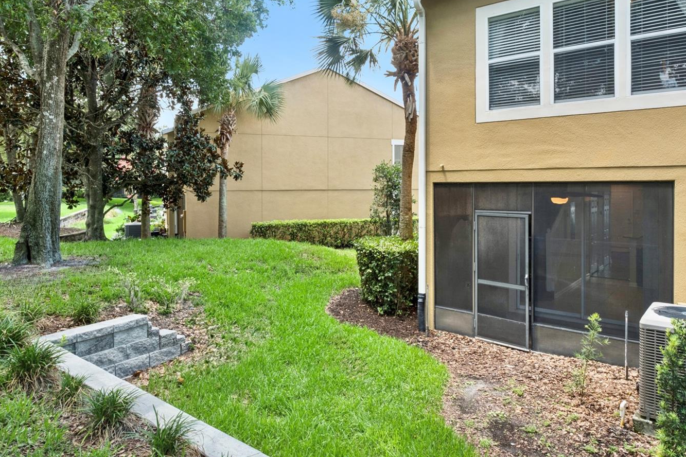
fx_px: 457
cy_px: 203
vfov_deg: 53.0
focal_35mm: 24
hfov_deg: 73.7
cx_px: 361
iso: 125
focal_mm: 13.5
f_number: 18
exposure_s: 1/8
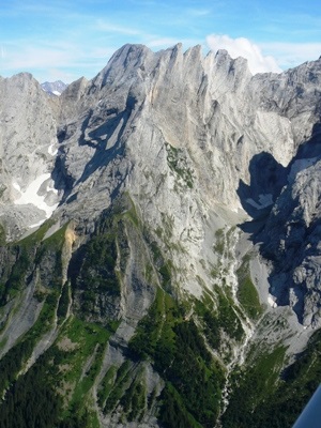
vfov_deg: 42.1
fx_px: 556
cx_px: 160
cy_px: 214
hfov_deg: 32.2
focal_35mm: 45
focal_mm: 6.1
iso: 100
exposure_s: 1/160
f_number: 9
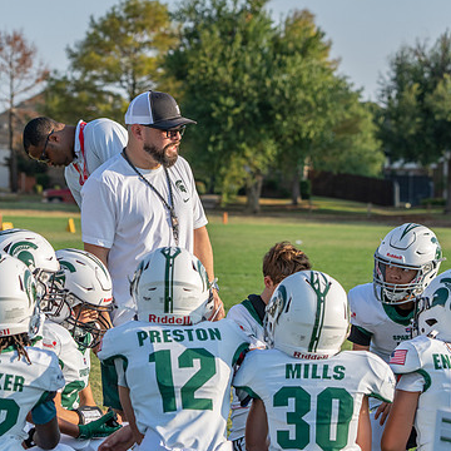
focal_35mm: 137
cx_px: 168
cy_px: 224
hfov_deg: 12.7
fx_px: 2019
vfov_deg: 12.7
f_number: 5.6
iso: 400
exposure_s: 1/1600
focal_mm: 100
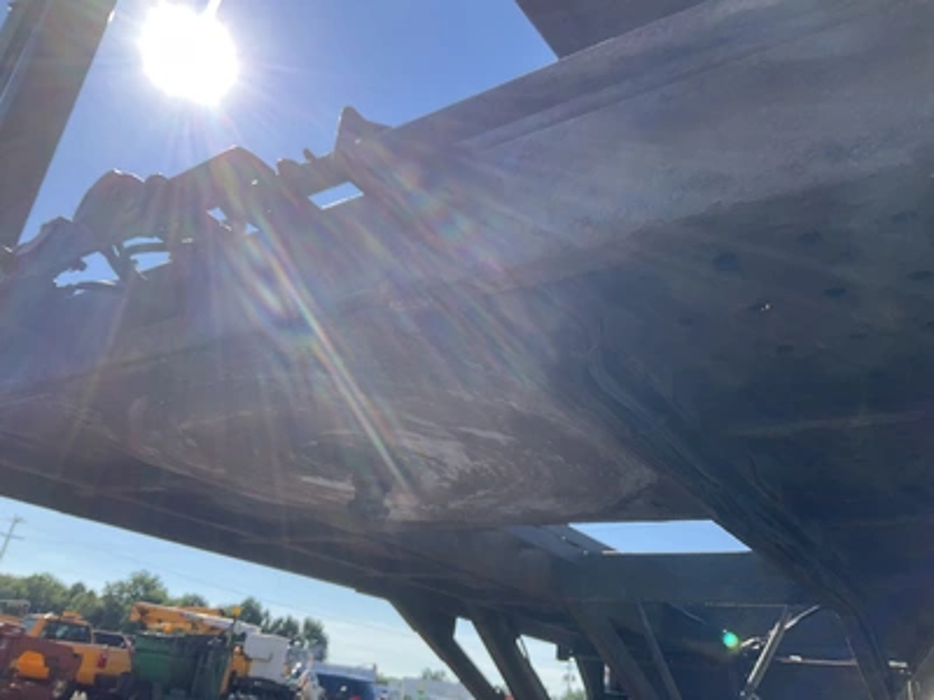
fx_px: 782
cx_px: 467
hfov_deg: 61.7
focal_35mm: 29
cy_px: 350
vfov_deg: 48.2
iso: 25
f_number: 1.8
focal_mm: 3
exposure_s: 1/898
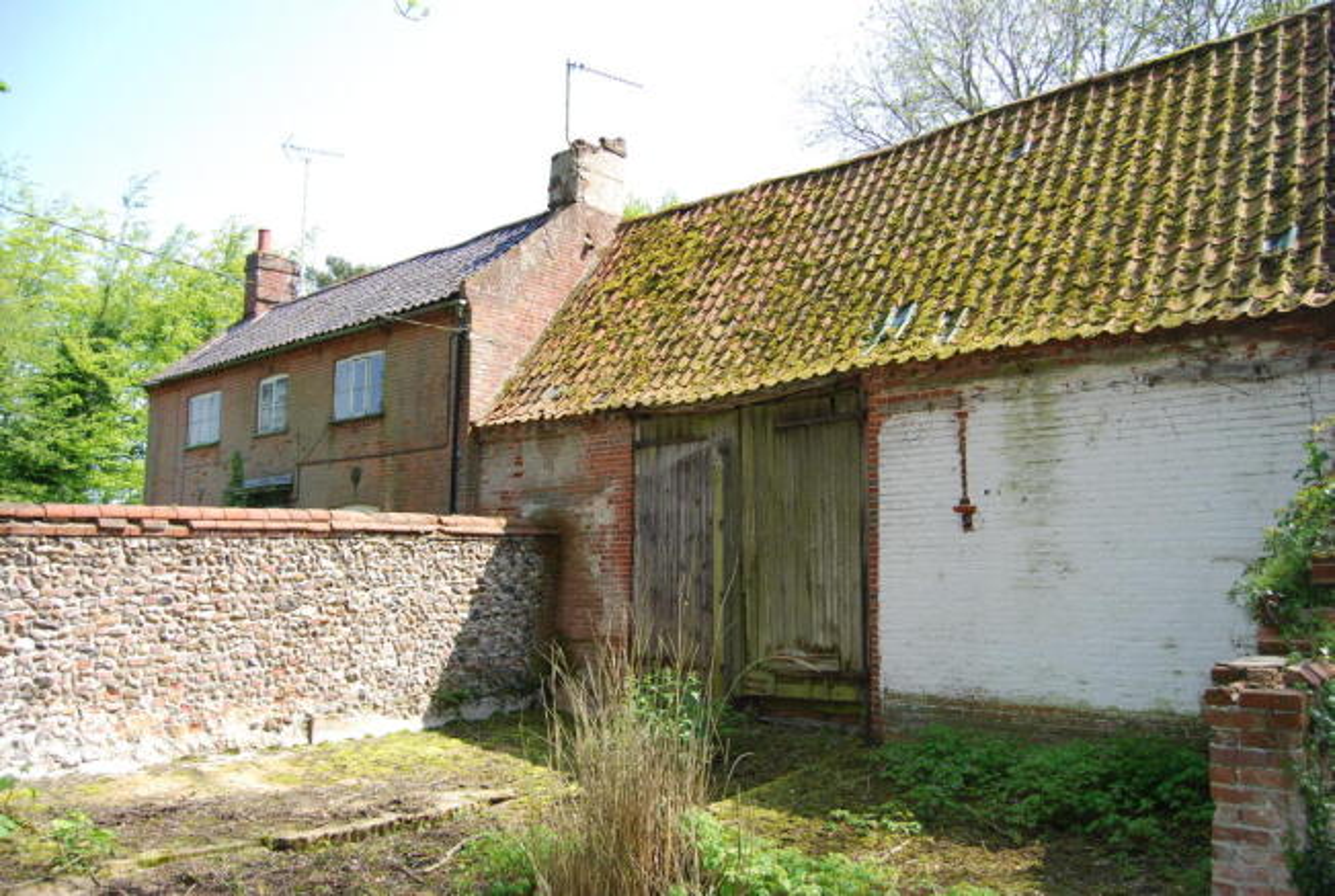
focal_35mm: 27
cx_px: 668
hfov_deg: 67.3
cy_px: 448
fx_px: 1003
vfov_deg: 48.1
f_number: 4.5
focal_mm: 18
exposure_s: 1/200
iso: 100
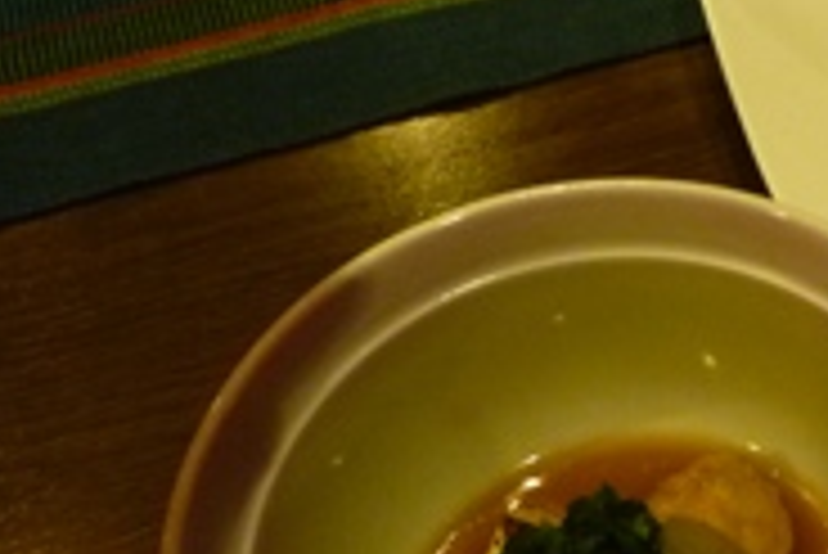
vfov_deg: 22.5
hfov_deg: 30.8
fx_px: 1381
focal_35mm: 60
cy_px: 387
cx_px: 839
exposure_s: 1/8
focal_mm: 4.4
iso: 400
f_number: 2.8
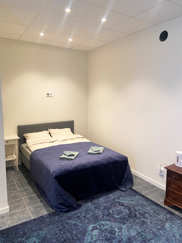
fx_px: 182
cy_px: 122
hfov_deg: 53.1
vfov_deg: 67.3
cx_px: 91
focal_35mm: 26
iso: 125
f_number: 1.8
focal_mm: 4.25
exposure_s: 1/50
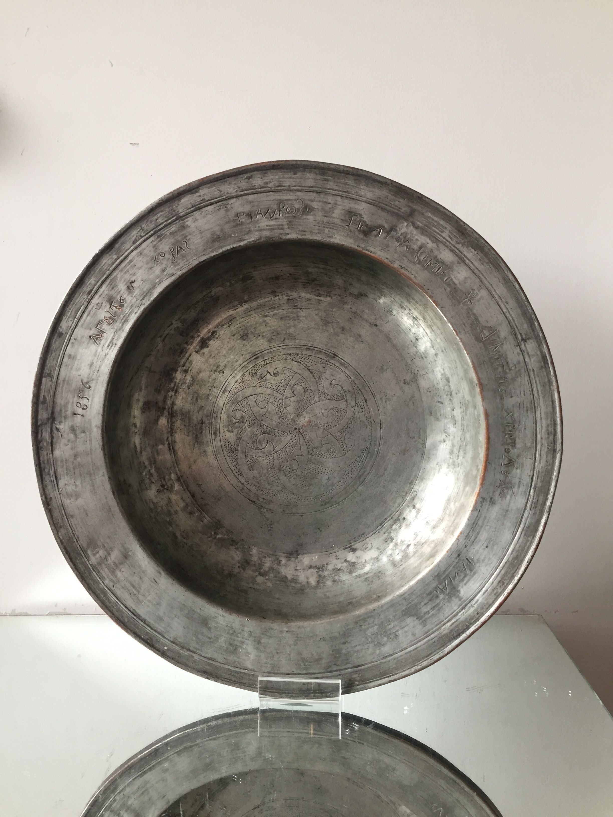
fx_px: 685
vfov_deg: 61.7
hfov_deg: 48.2
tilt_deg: -10.5
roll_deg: +0.3
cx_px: 306
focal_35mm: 29
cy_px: 408
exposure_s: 1/33
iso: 125
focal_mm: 4.15
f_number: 2.2
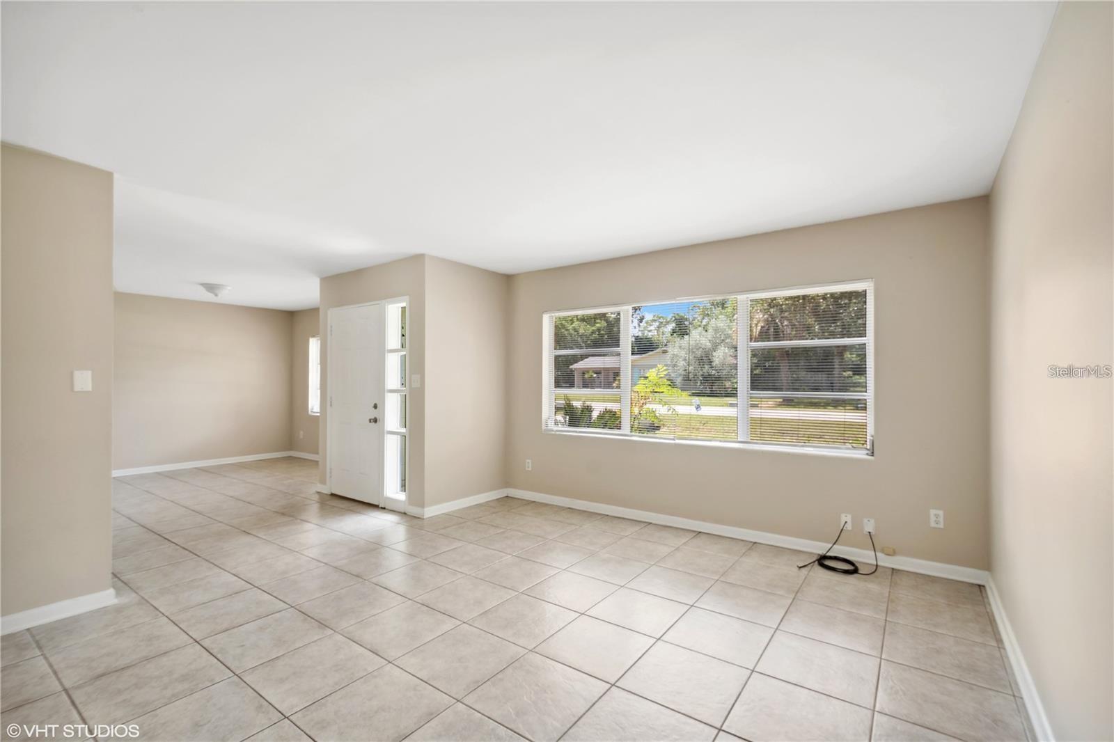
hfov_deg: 100.4
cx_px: 557
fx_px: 464
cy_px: 371
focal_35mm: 15
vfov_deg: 77.3
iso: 200
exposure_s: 1/10
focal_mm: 10
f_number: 8
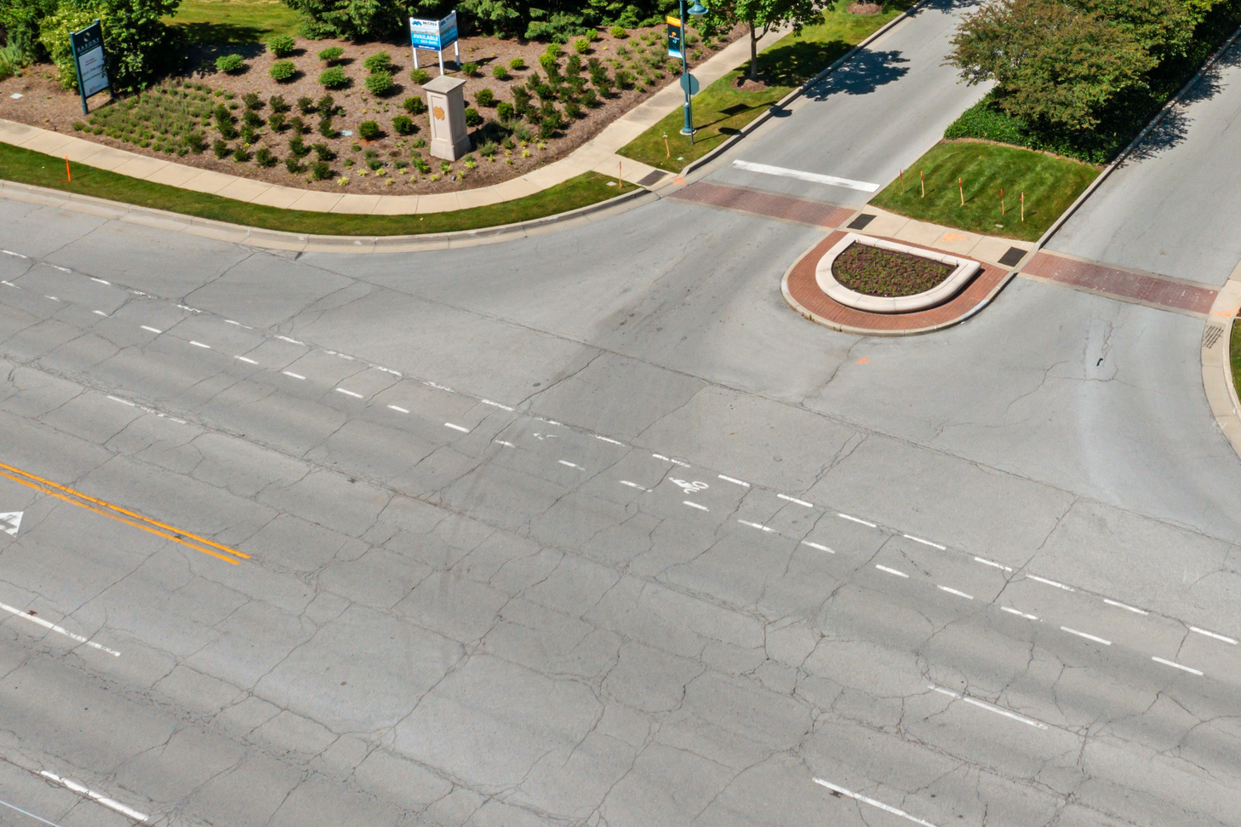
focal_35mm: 59
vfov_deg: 22.2
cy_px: 26
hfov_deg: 33.2
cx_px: 958
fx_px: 2033
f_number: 5
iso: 100
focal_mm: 10.26
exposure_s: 1/320
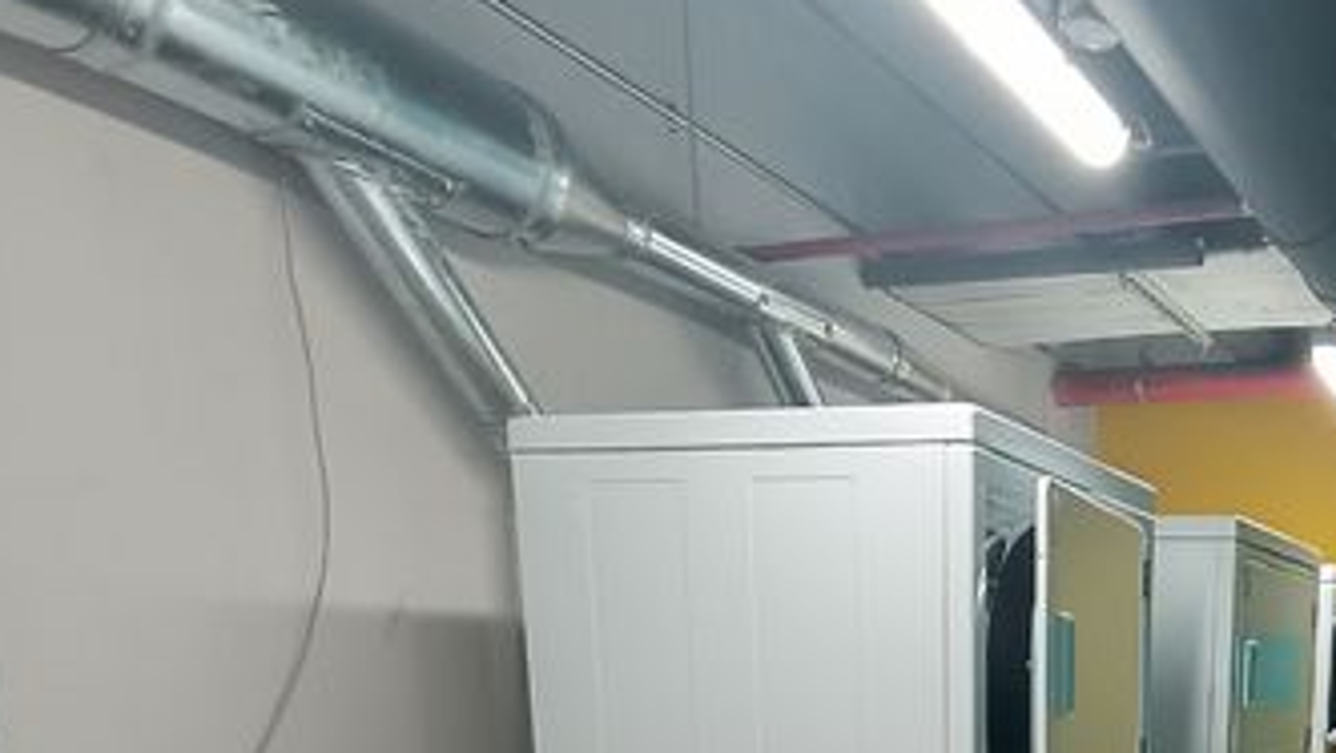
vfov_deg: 28.3
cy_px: 958
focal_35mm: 35
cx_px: 1193
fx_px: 1240
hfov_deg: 50.5
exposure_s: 1/60
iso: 262
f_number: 2.2
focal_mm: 1.66
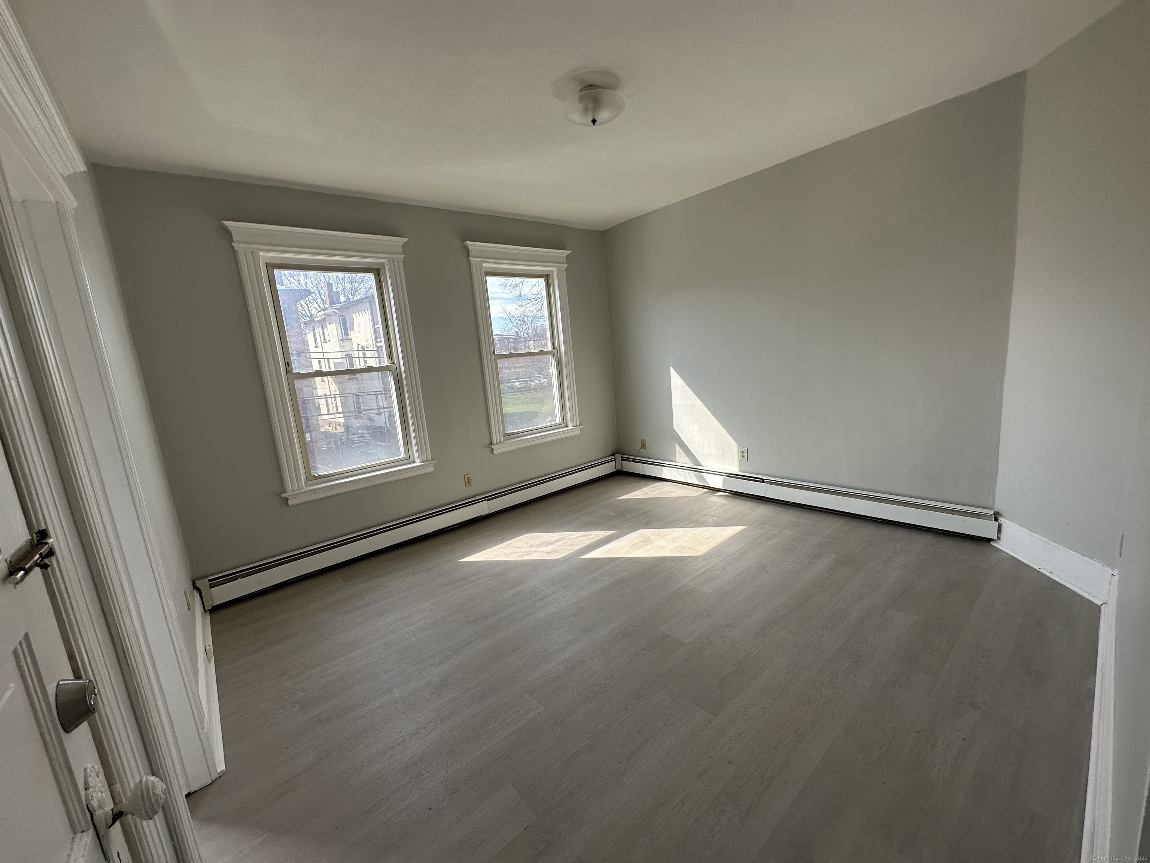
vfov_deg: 85.7
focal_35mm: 14
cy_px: 432
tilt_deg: -9.9
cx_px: 575
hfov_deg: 102.1
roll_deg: +5.2
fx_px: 465
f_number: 2.2
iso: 40
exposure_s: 1/416
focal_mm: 2.22
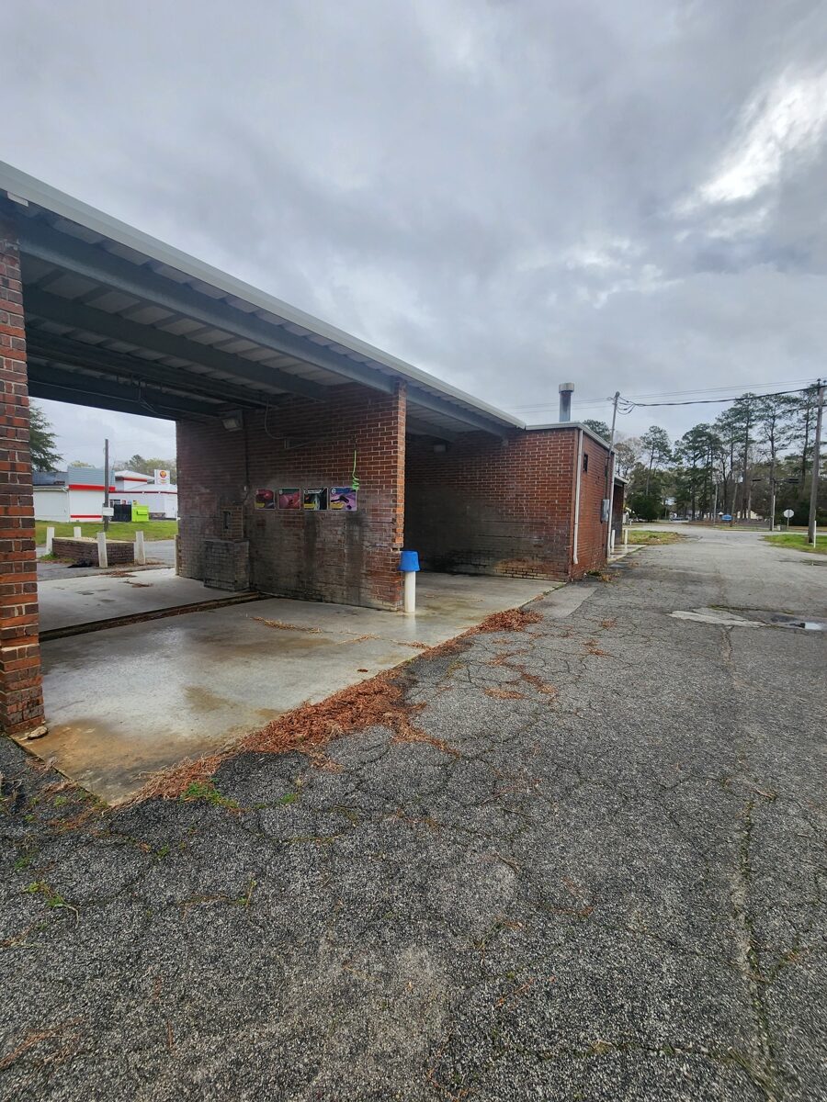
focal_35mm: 13
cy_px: 551
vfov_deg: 106.2
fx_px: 414
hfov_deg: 89.9
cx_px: 414
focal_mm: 2.2
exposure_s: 1/1571
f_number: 2.2
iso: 50
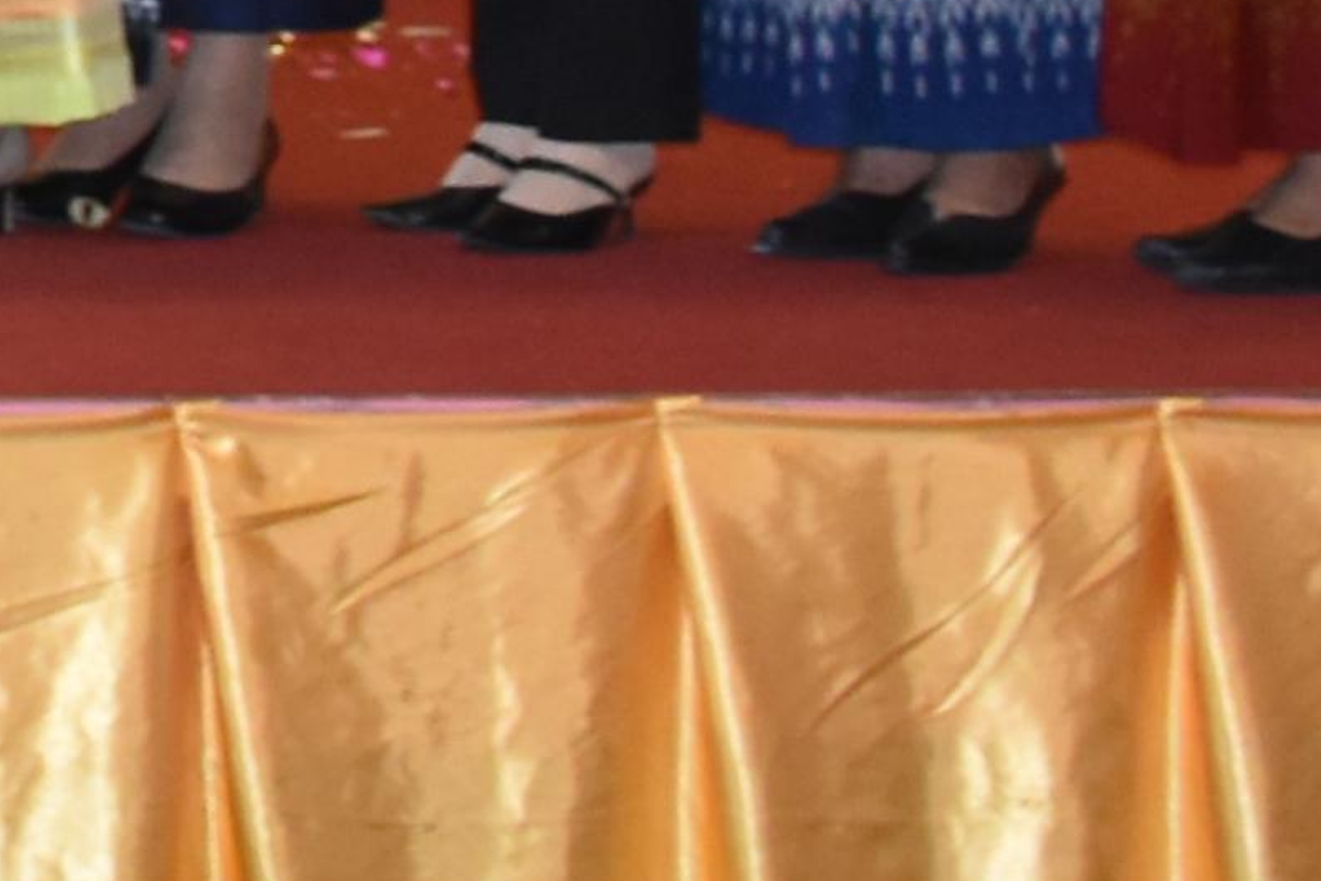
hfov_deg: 7.5
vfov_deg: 5.3
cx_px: -2395
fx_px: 9100
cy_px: -1694
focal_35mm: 248
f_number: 4.5
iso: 800
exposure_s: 1/80
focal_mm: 22
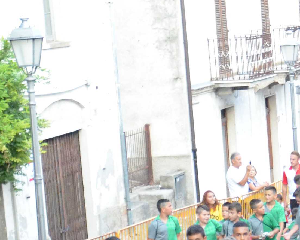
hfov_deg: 12.1
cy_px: 262
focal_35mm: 157
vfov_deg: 9.7
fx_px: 1394
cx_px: 344
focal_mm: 25
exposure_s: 1/500
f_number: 5.6
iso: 3600
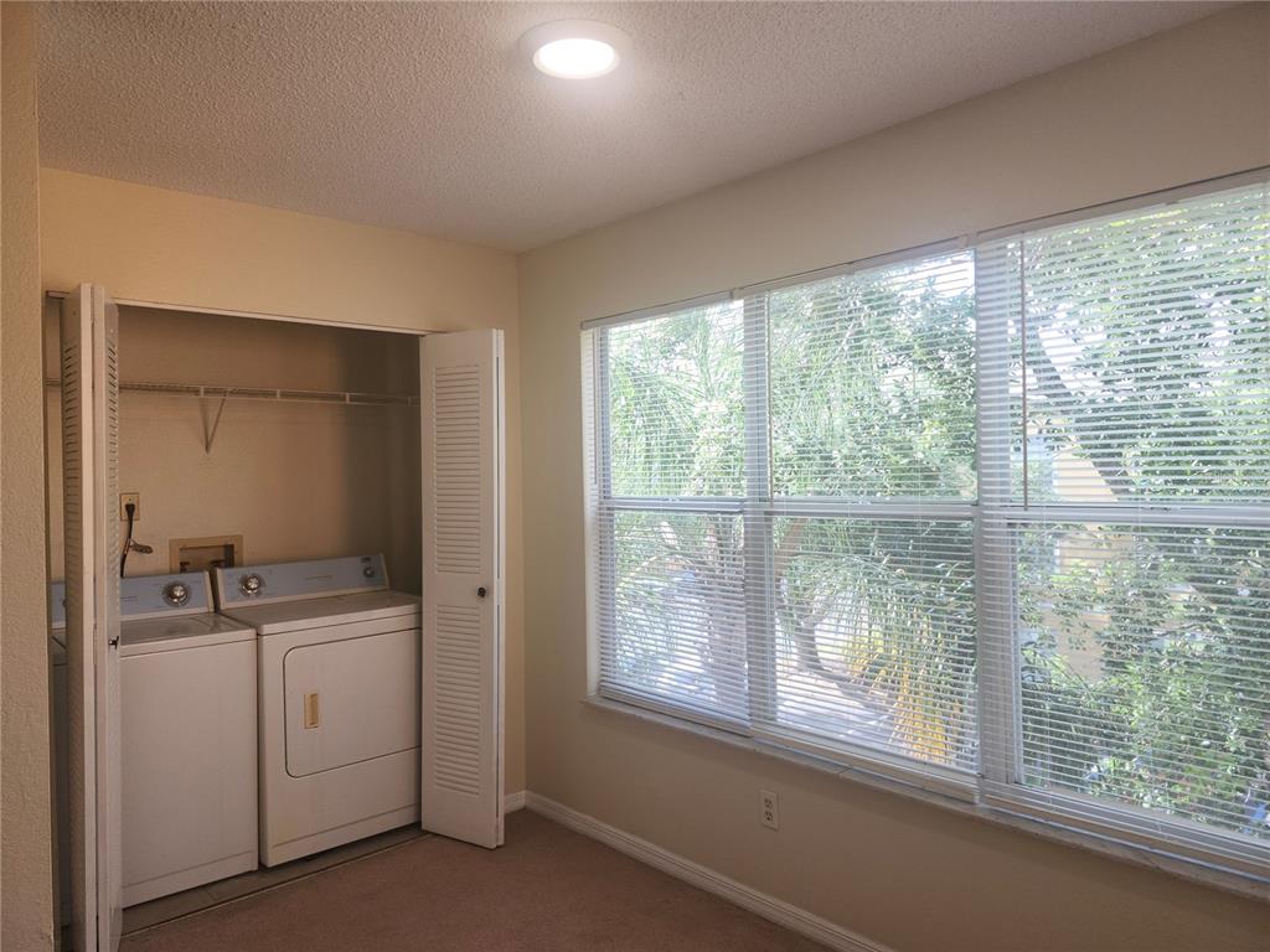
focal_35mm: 23
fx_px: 844
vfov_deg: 58.9
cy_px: 476
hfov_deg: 73.9
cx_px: 635
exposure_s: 1/120
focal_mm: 5.54
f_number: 1.8
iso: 40
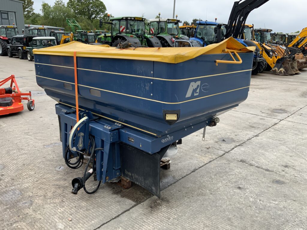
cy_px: 115
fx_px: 257
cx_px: 154
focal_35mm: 29
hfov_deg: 61.7
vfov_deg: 48.2
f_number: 1.8
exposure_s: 1/556
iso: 16
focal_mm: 3
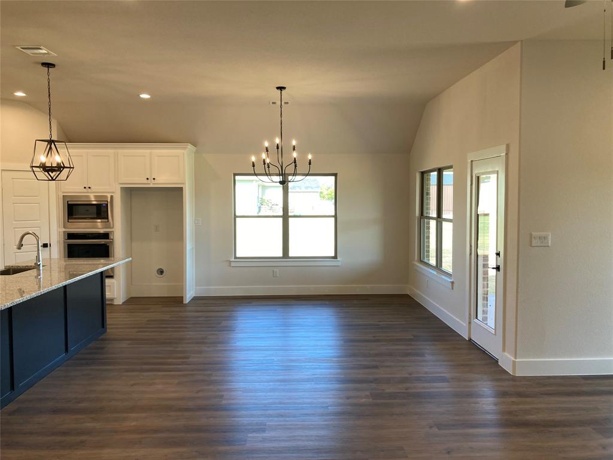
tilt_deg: -0.8
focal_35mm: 28
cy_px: 230
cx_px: 306
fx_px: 496
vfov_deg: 49.7
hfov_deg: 63.4
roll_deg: -1.1
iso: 64
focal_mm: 3.99
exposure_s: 1/120
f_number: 1.8
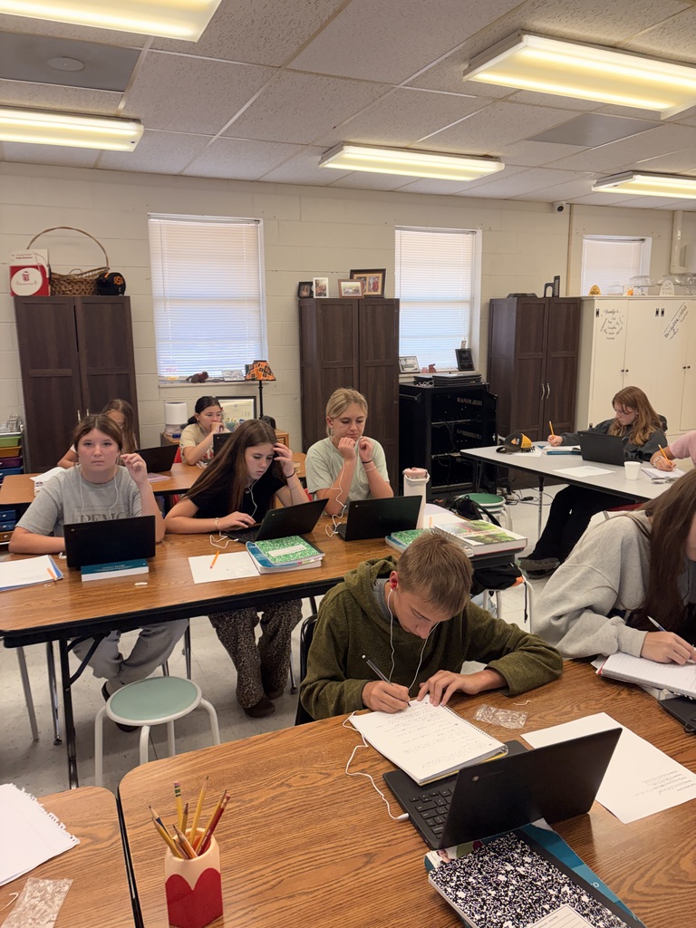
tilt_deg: -8.7
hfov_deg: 53.1
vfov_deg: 67.3
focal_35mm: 26
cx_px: 348
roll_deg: -0.3
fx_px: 697
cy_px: 464
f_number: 1.6
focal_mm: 5.96
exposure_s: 1/120
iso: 200
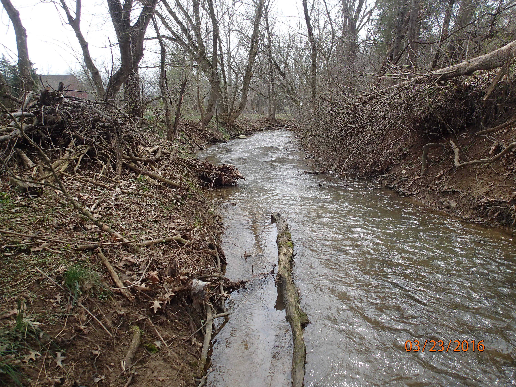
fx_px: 373
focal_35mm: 25
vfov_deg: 54.9
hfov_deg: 69.4
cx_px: 258
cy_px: 194
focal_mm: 4.5
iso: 200
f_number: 2.8
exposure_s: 1/1000
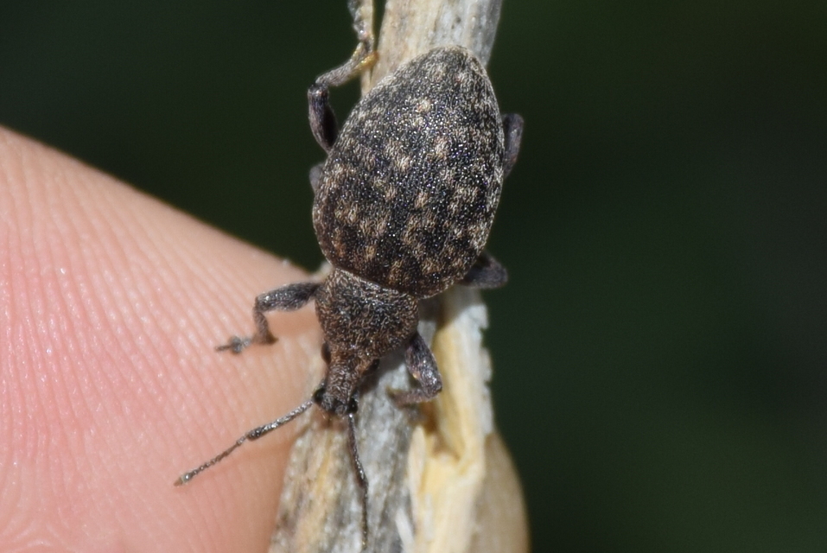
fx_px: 4828
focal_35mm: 210
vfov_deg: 6.6
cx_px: 414
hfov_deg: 9.8
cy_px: 276
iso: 100
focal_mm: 140
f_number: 11
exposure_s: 1/160
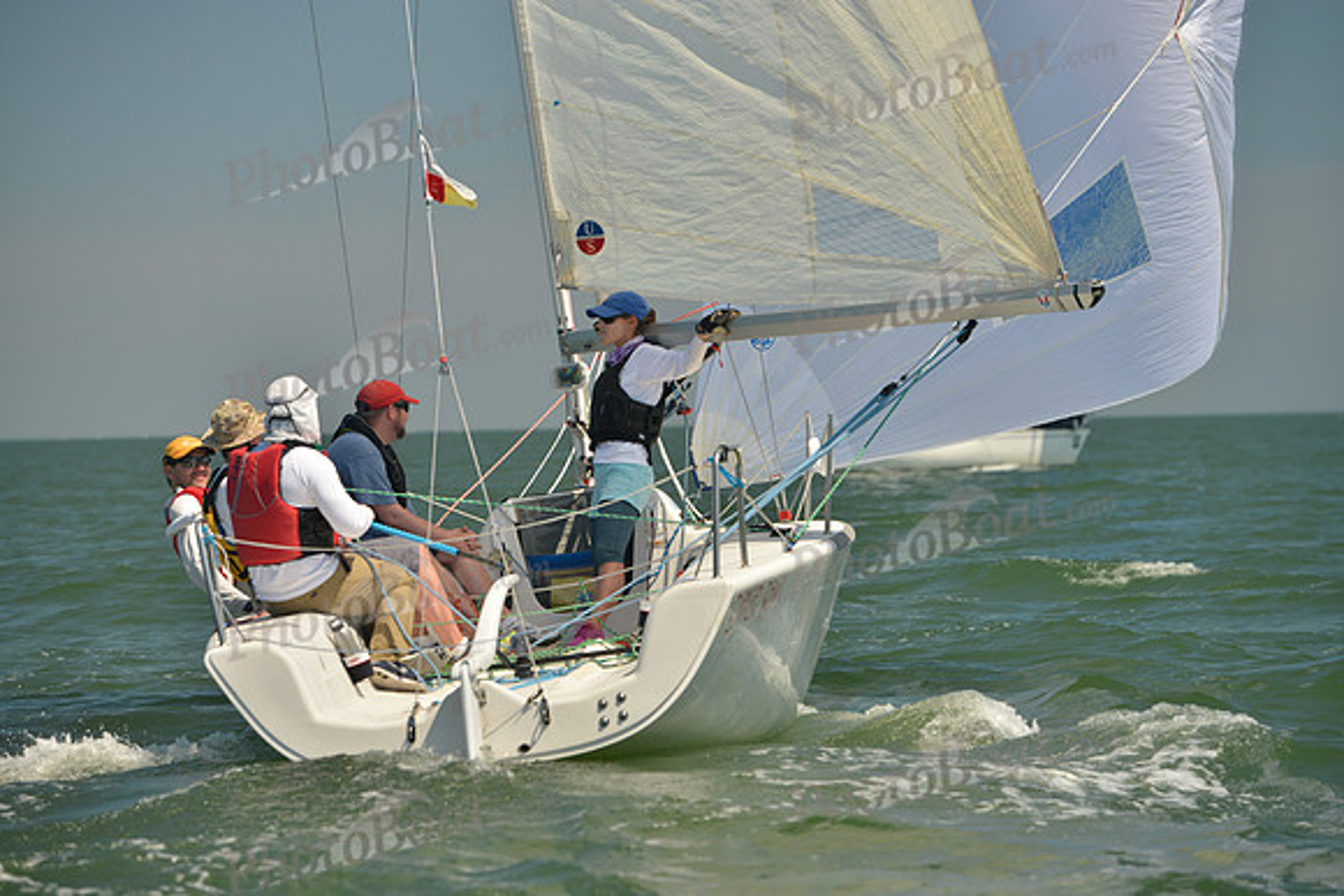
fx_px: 6161
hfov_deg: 12.4
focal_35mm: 165
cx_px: 672
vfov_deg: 8.3
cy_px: 448
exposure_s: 1/640
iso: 200
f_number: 6.3
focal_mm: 165
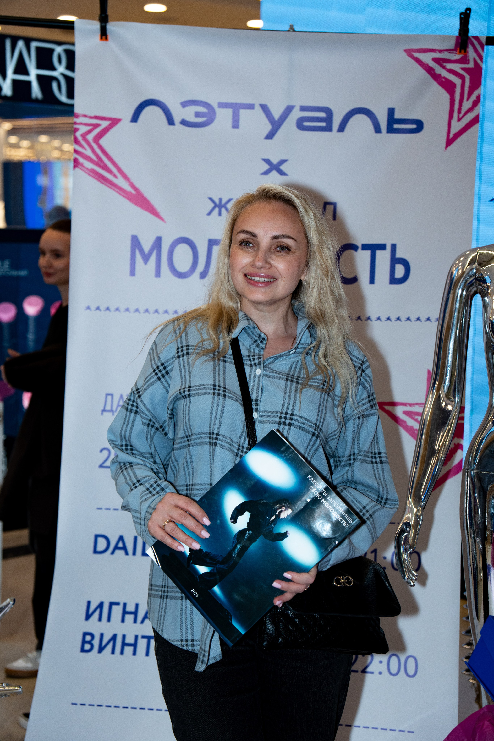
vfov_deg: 28.1
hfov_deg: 18.9
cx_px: 247
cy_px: 370
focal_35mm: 72
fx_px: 1482
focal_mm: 48
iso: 400
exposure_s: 1/320
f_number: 3.5
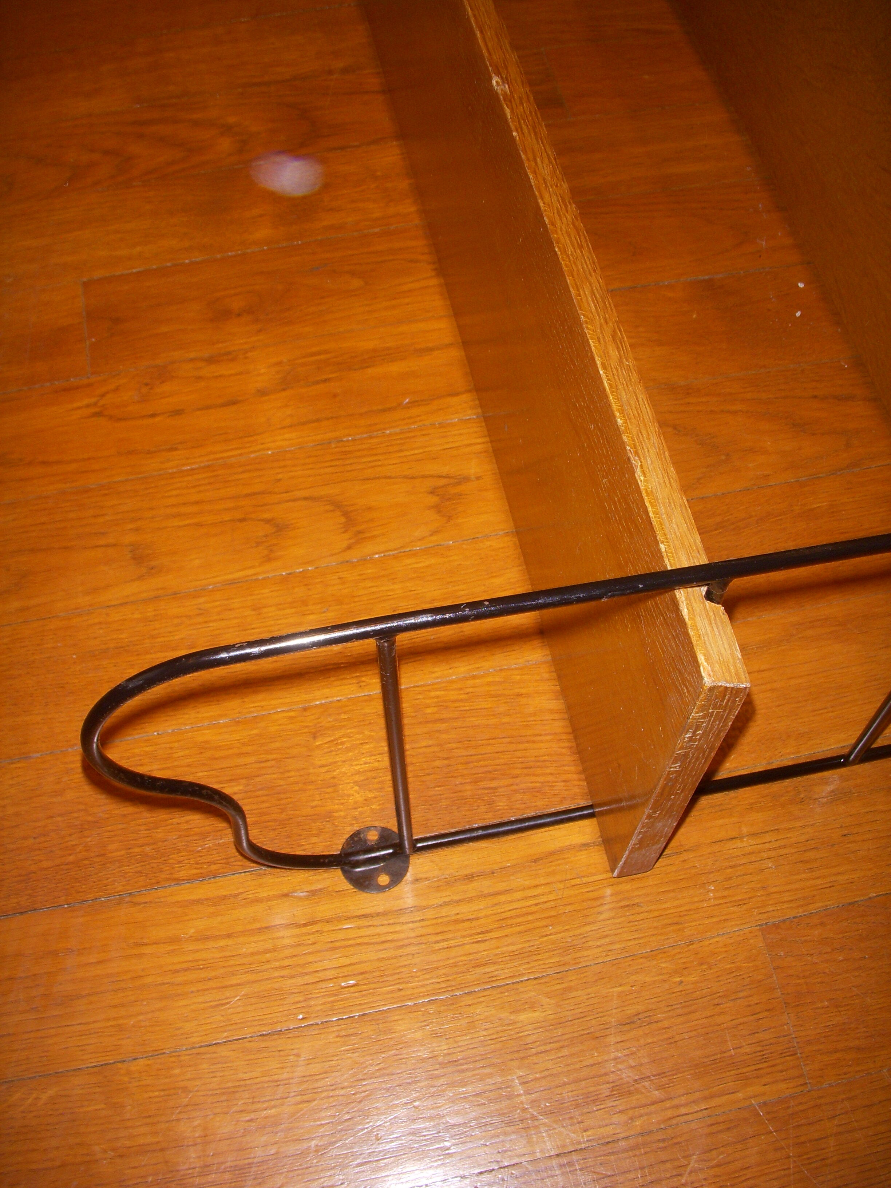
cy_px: 594
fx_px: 1304
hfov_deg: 37.7
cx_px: 446
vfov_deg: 49.0
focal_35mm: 38
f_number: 3.3
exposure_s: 1/30
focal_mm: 6.3
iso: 100
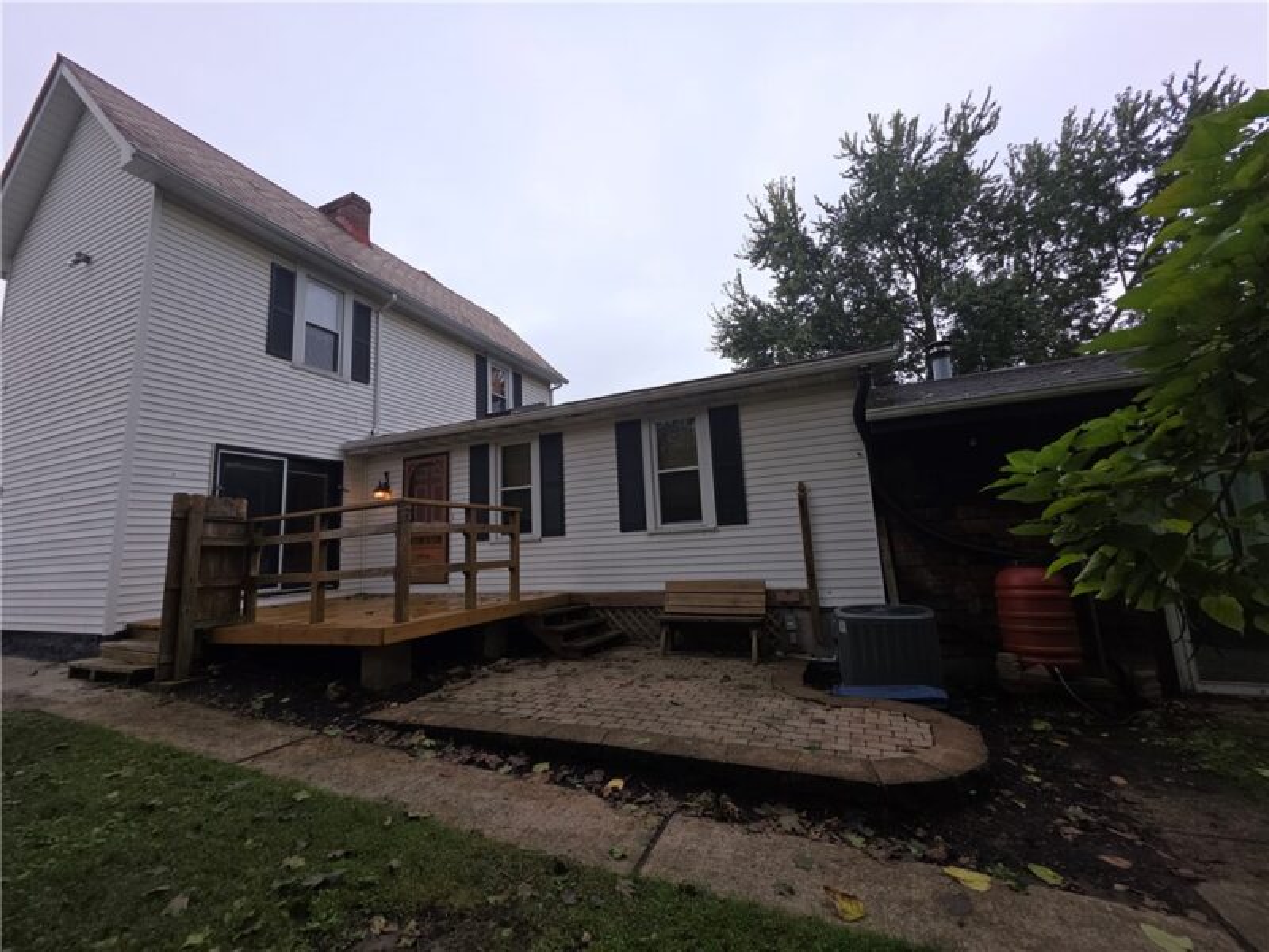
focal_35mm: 13
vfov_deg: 89.9
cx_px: 634
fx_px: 477
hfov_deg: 106.2
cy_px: 476
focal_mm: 2.2
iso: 20
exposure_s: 1/128
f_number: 1.9
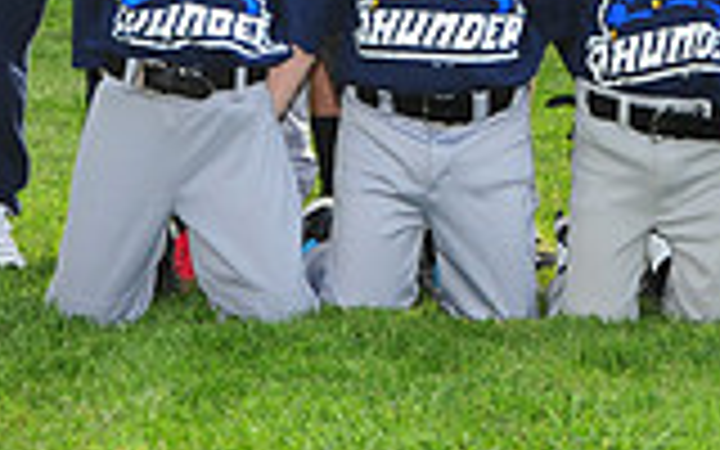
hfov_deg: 7.1
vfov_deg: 4.4
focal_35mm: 296
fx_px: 5808
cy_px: -248
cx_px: 729
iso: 320
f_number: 7.1
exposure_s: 1/320
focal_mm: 80
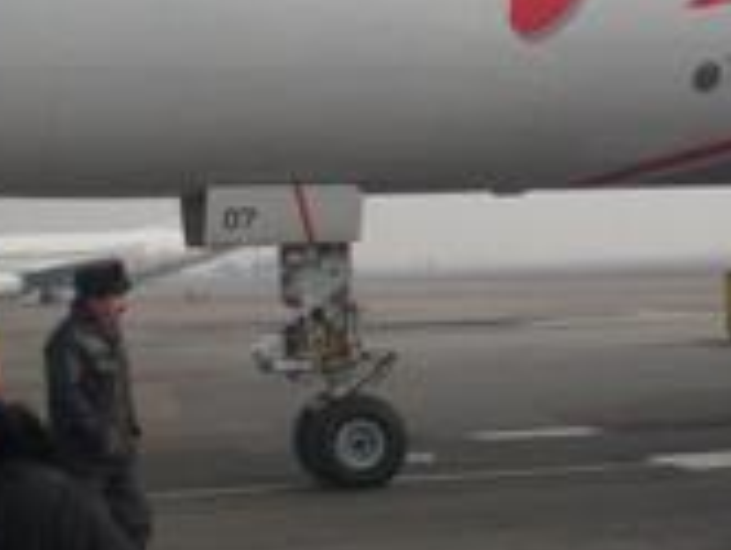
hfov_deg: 22.3
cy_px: 167
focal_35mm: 87
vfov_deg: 17.0
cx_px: 539
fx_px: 1840
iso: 50
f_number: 5.6
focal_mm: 6.2
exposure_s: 1/337
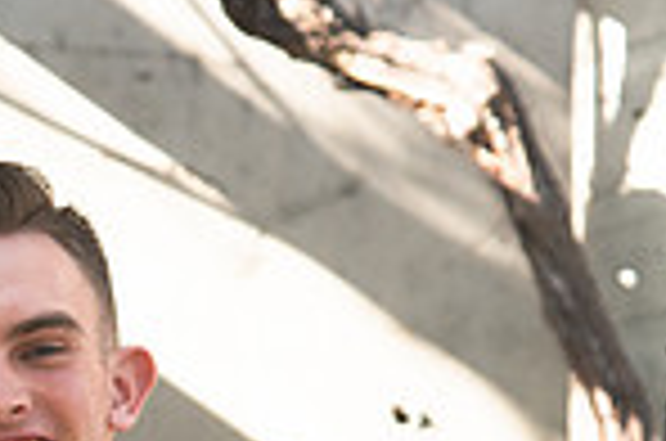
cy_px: 502
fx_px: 6166
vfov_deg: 4.1
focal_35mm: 334
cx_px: -81
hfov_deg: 6.2
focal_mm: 85
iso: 200
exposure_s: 1/200
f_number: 5
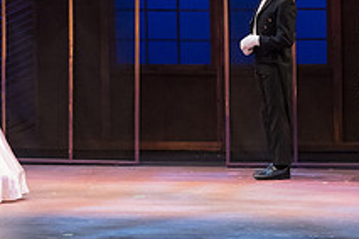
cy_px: -13
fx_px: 3311
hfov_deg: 6.2
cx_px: 153
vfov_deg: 4.1
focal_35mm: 332
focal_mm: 122
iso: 4000
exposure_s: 1/400
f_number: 3.5
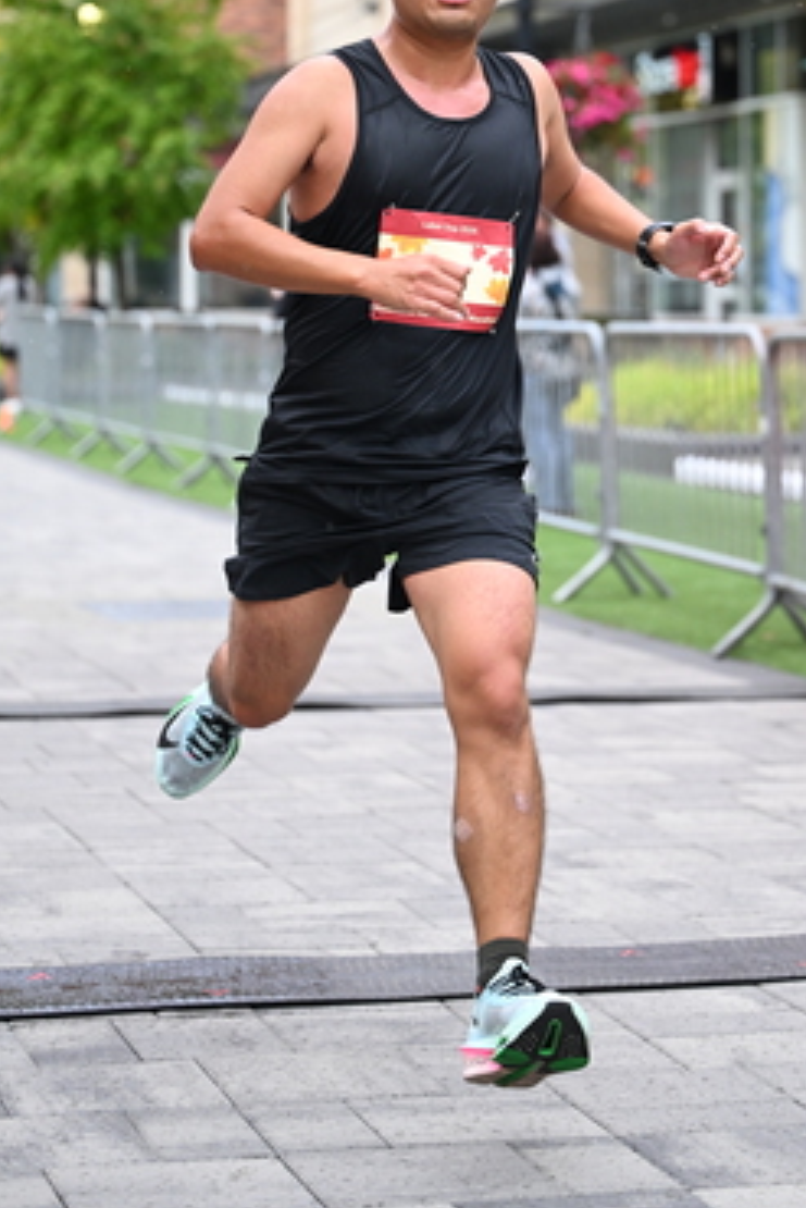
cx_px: 527
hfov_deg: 13.2
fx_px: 3489
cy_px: 353
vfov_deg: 19.5
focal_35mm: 104
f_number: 2.8
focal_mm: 70
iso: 1250
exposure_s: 1/1250
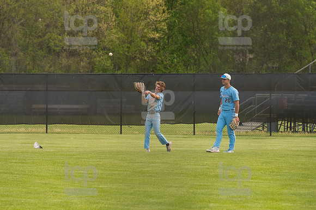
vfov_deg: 4.8
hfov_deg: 7.2
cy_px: 105
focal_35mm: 285
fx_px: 2500
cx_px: 158
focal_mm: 190
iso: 1000
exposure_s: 1/2000
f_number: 5.6
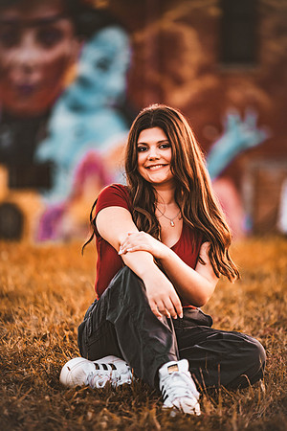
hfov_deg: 7.4
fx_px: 2212
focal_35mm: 185
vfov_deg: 11.1
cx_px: 144
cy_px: 216
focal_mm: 185
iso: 640
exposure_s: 1/125
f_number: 2.8
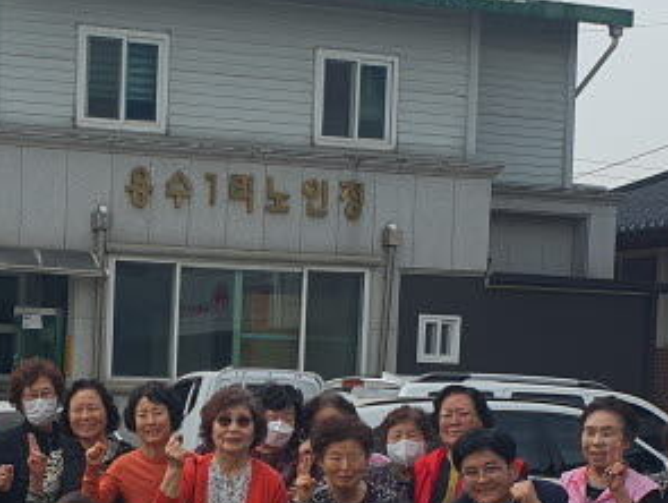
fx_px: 1700
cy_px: 460
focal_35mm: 88
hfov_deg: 21.6
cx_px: 25
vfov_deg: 16.6
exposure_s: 1/2288
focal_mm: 4.3
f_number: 2.4
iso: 50
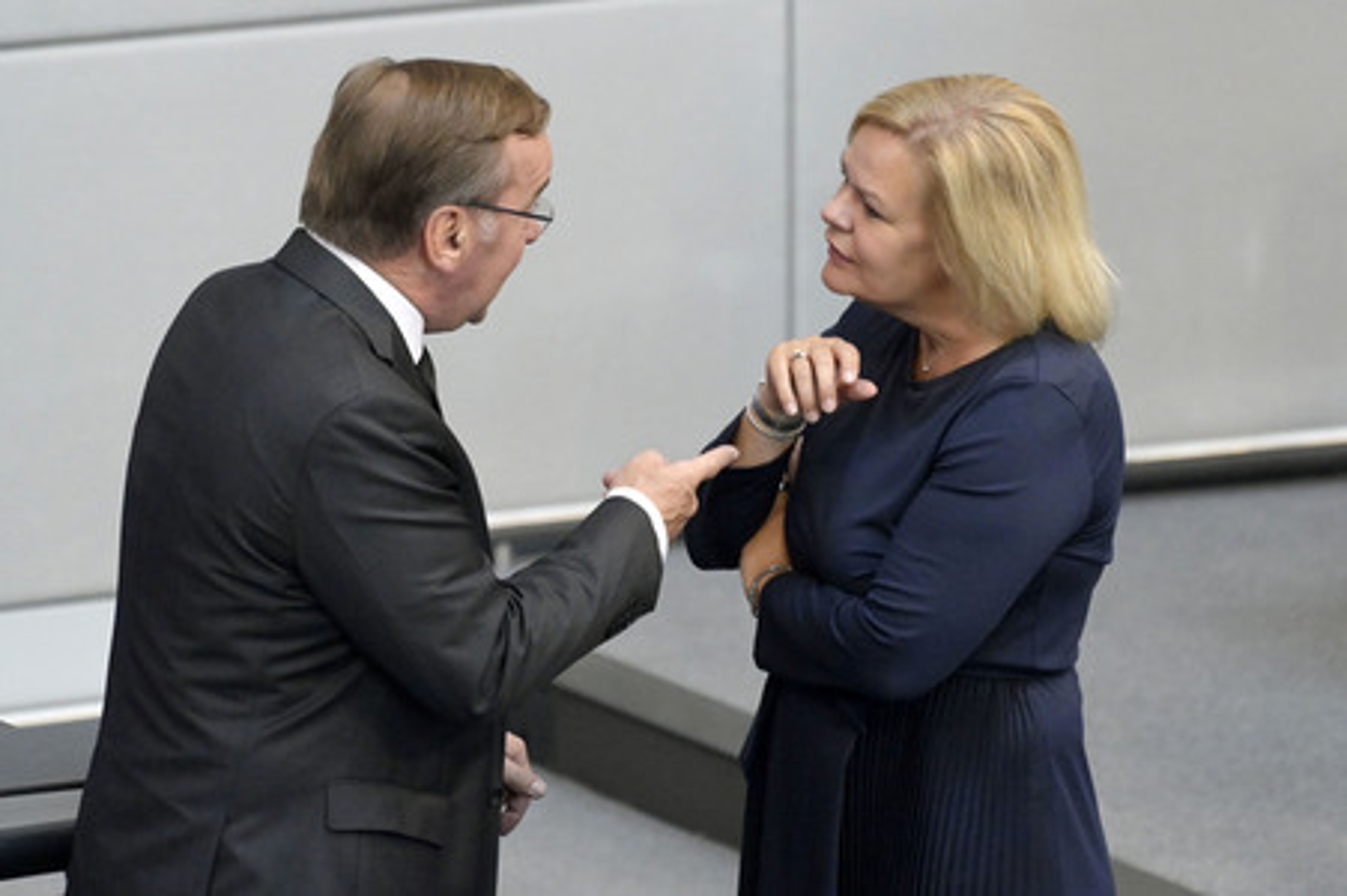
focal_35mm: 380
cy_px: 448
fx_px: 14208
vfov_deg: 3.6
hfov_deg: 5.4
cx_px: 674
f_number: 5.6
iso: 8000
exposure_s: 1/400
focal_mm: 380
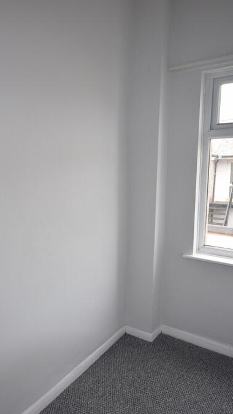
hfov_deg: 41.8
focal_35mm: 27
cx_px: 79
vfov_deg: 69.1
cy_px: 205
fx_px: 301
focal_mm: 11.5
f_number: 5.6
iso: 200
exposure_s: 1/125
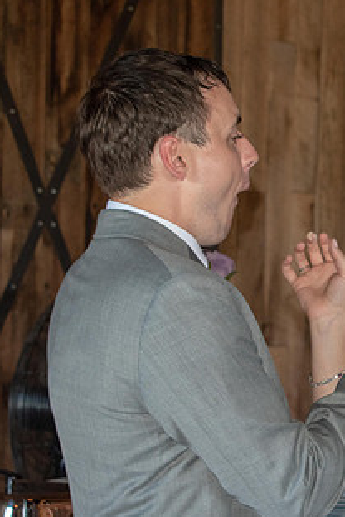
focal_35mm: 117
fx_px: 1682
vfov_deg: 17.5
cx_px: 446
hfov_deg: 11.4
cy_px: 289
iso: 800
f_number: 5
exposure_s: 1/100
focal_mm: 42
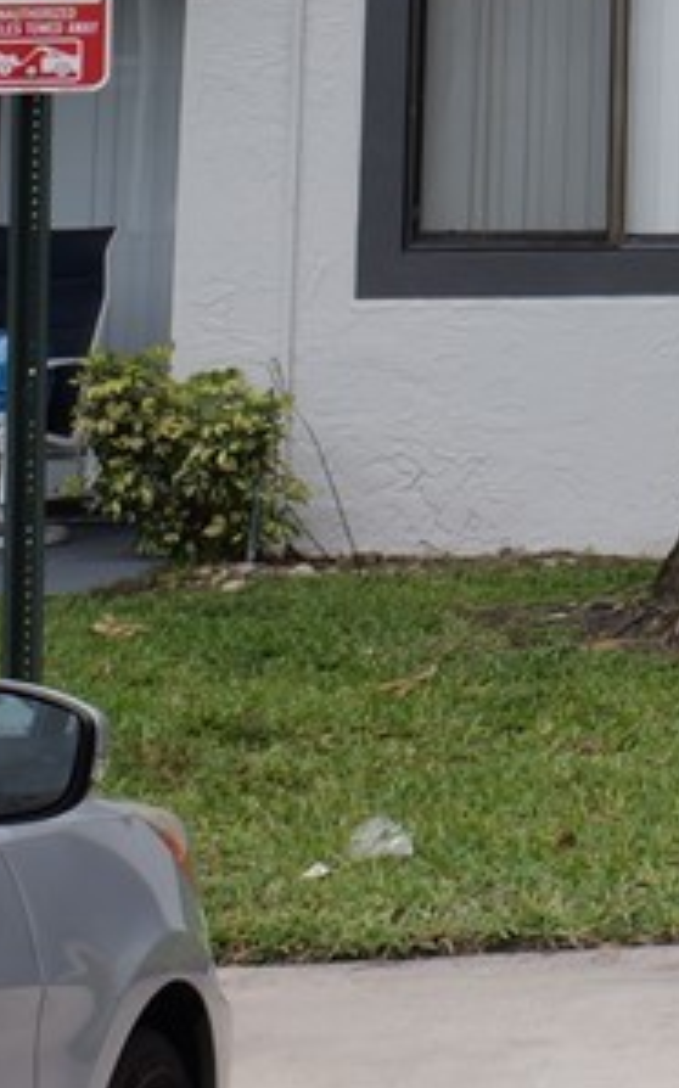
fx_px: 3616
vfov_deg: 16.1
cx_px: 1520
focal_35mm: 122
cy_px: -382
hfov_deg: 9.7
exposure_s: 1/40
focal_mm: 21
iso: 100
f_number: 16
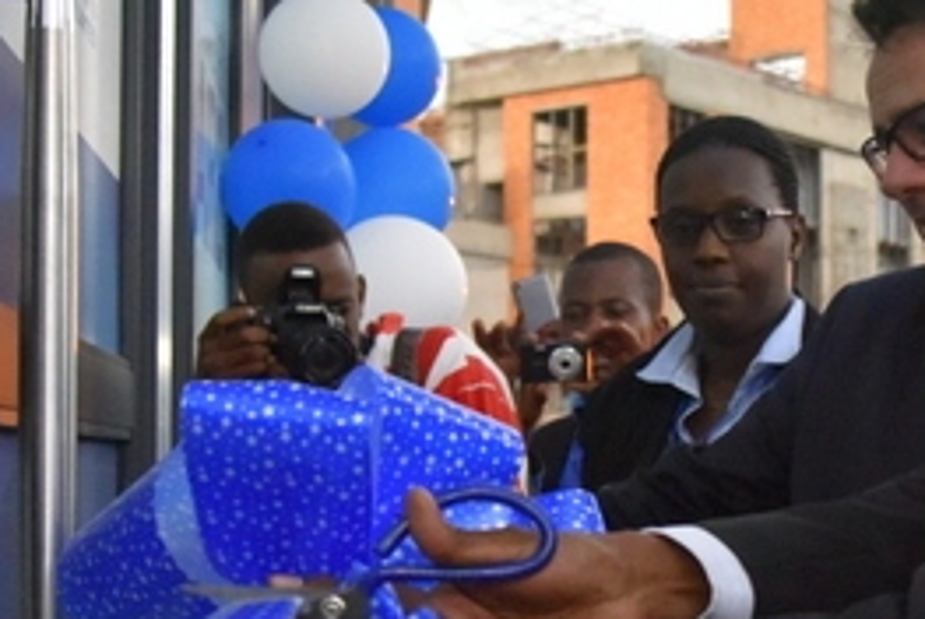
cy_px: 429
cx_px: 665
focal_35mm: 73
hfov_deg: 27.4
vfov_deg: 18.6
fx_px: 1878
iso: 10000
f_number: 4
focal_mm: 24
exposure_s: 1/100
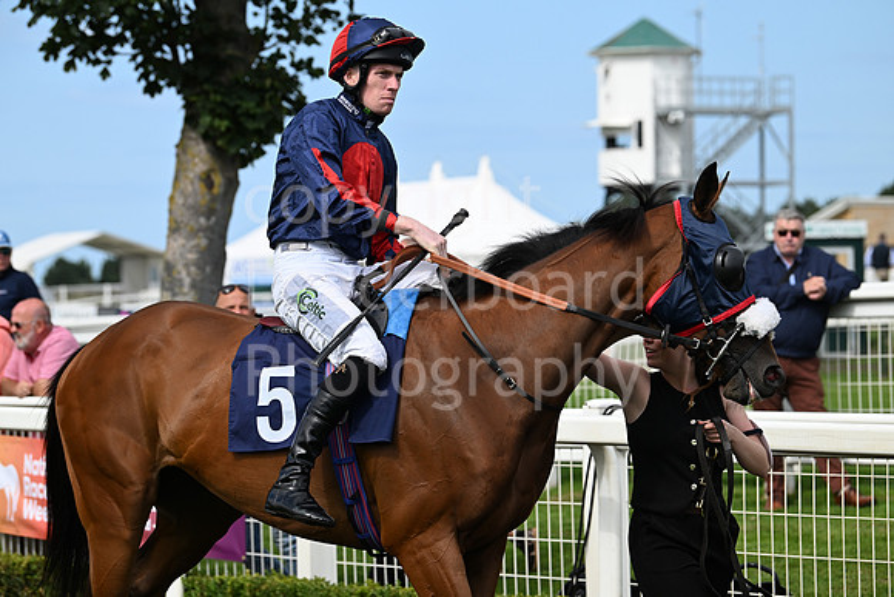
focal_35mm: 135
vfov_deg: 10.2
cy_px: 298
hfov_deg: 15.2
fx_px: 3353
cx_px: 447
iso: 500
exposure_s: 1/3200
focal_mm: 135
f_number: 5
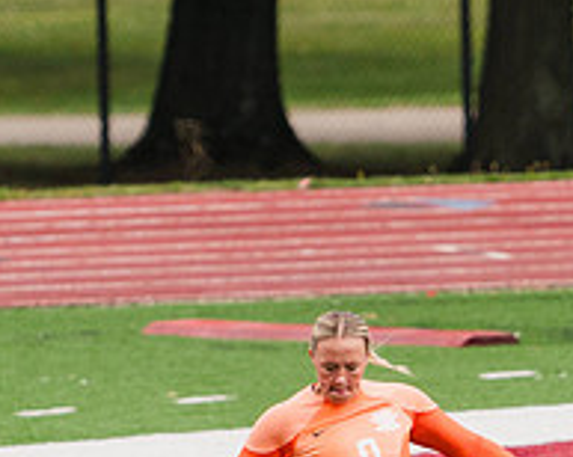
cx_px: 442
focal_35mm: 1330
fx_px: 22532
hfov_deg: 1.5
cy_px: 455
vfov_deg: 1.2
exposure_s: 1/1600
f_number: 6.3
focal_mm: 394
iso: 800
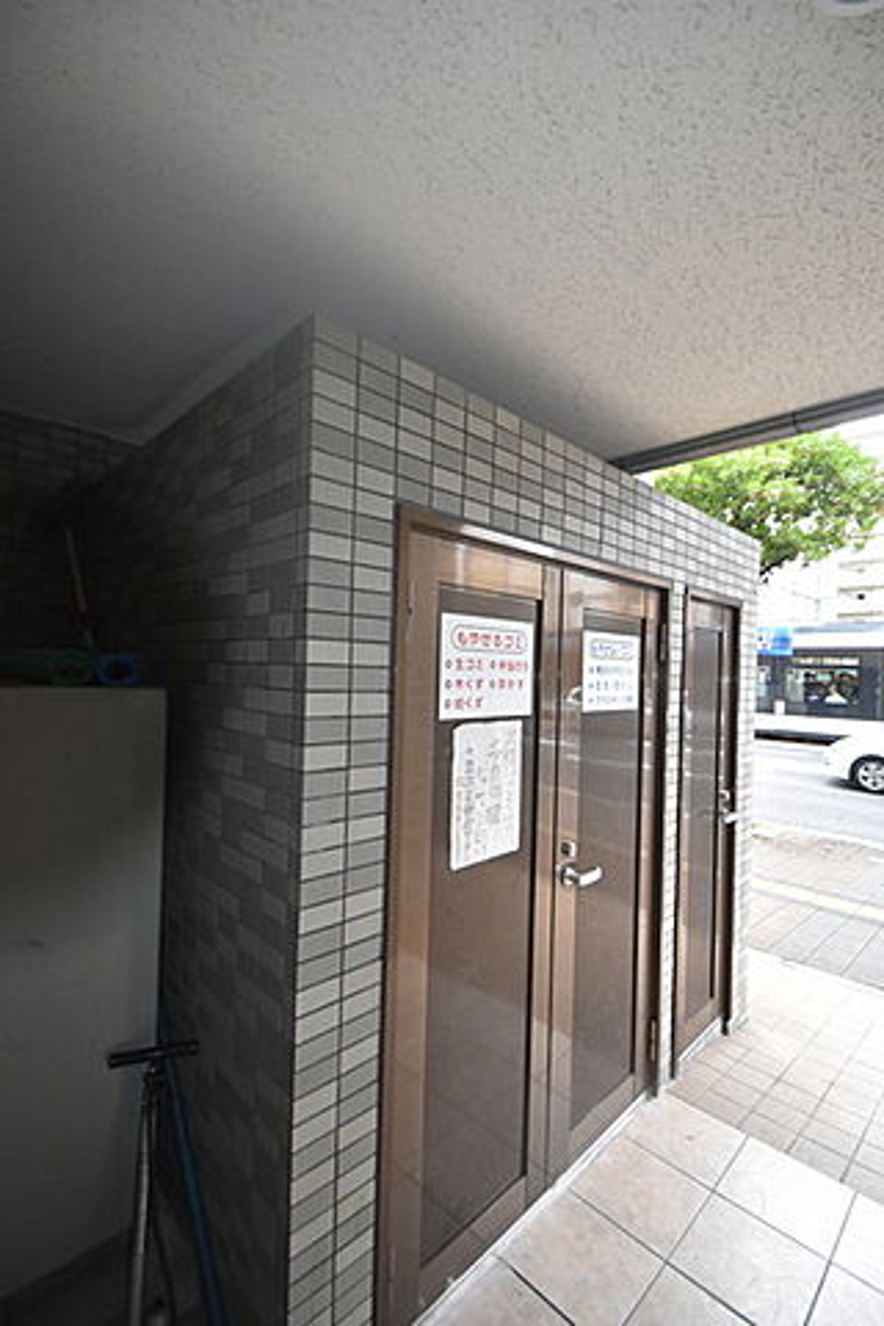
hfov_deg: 77.3
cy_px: 663
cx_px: 442
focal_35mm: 15
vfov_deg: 100.4
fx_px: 552
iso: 800
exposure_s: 1/200
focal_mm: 10
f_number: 3.5
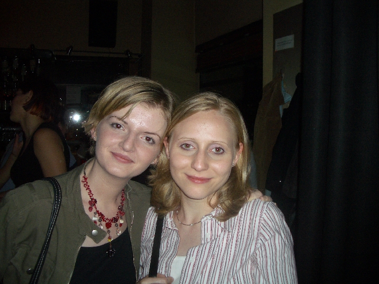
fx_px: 383
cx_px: 190
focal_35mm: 35
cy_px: 142
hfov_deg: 52.6
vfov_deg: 40.7
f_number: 2.6
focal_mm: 5.8
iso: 100
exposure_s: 1/60
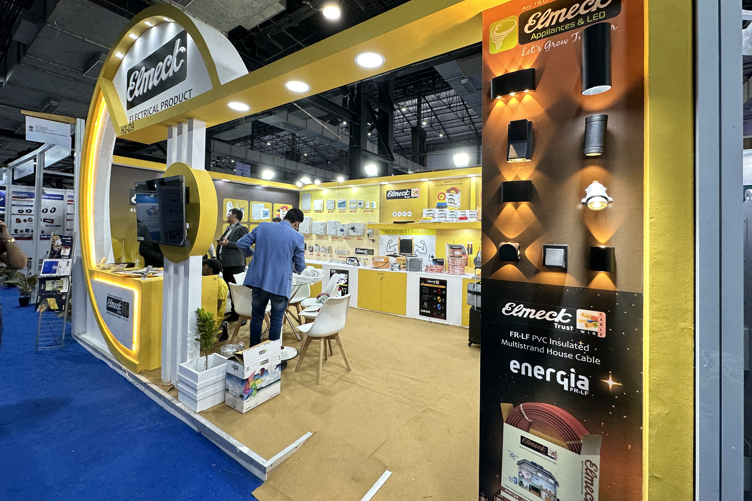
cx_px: 375
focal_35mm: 15
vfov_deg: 77.2
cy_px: 229
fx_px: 313
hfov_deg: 100.4
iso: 80
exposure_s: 1/100
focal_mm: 2.22
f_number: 2.2
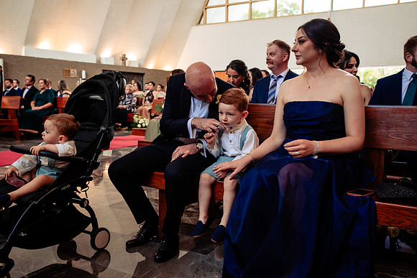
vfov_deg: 37.9
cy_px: 139
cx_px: 208
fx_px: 405
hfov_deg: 54.4
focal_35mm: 35
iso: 1600
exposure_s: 1/125
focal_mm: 35
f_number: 4.5
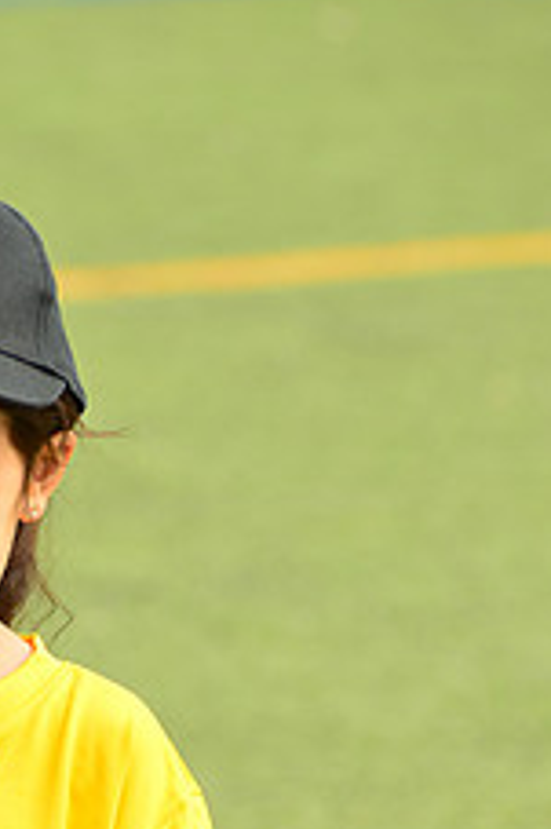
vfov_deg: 4.0
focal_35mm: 512
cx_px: -64
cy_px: 891
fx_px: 11772
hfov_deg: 2.7
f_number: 9
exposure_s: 1/250
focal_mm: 200
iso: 200
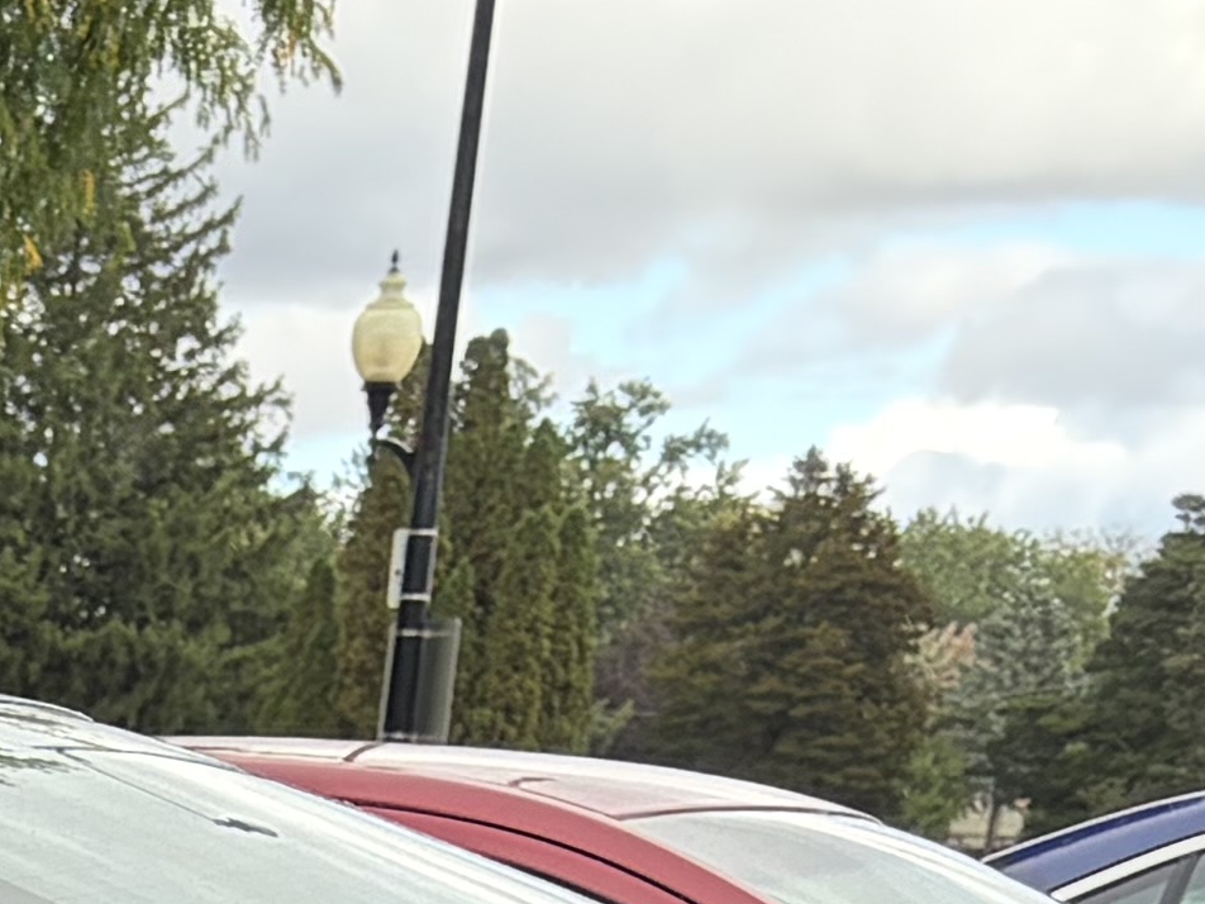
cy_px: 2637
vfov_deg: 8.2
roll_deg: -1.2
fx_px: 5430
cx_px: -1486
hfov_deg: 11.1
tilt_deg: -18.3
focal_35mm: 156
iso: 50
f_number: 1.6
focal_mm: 5.96
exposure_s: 1/566
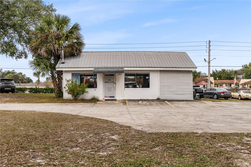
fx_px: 286
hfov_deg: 47.4
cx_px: 126
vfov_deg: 32.7
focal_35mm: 41
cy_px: 84
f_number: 8
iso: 80
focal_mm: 41
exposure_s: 1/200
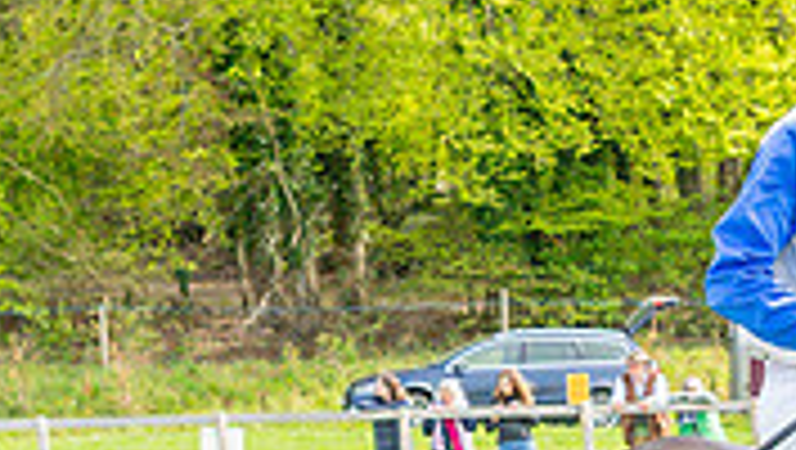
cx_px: 859
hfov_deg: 10.1
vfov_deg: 5.7
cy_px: 748
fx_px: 4458
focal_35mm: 211
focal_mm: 31.5
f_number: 5
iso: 800
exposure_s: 1/1250
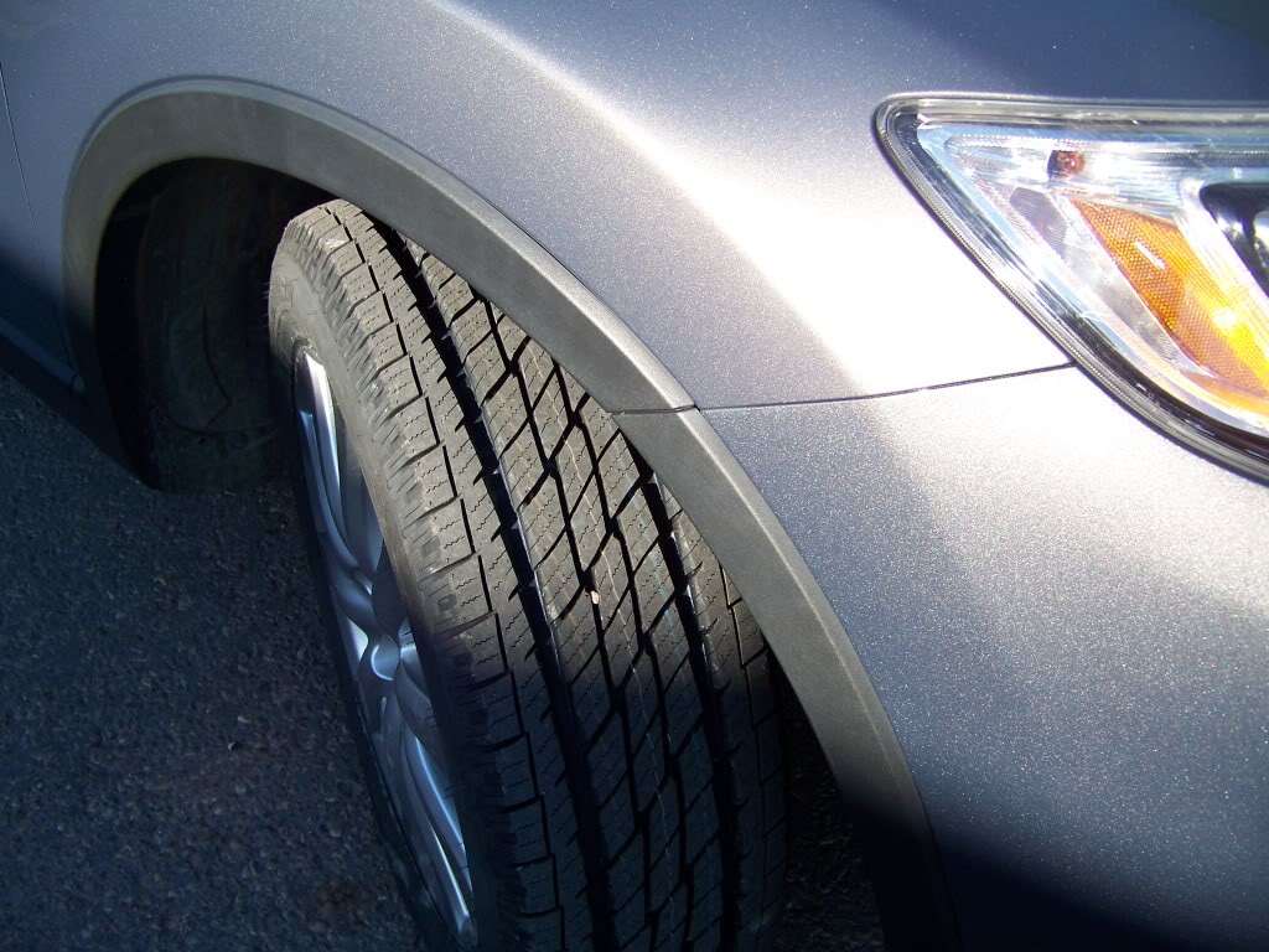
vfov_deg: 39.7
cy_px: 476
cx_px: 634
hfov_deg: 51.4
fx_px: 1320
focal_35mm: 36
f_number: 2.8
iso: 64
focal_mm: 5.9
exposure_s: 1/320
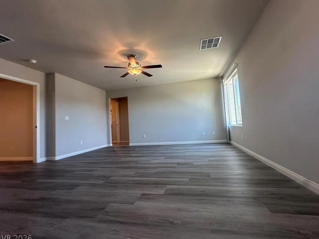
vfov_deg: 81.7
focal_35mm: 15
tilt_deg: +3.6
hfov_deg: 98.1
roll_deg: +4.9
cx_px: 167
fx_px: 138
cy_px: 116
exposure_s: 1/120
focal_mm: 2.22
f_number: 2.2
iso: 200
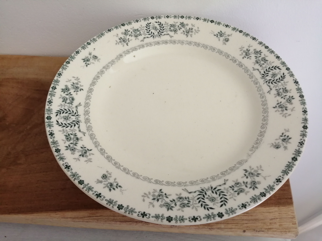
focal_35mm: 26
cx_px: 161
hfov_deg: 67.3
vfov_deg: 53.1
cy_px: 120
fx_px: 242
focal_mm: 3.62
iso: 250
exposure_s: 1/33.3
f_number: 1.8
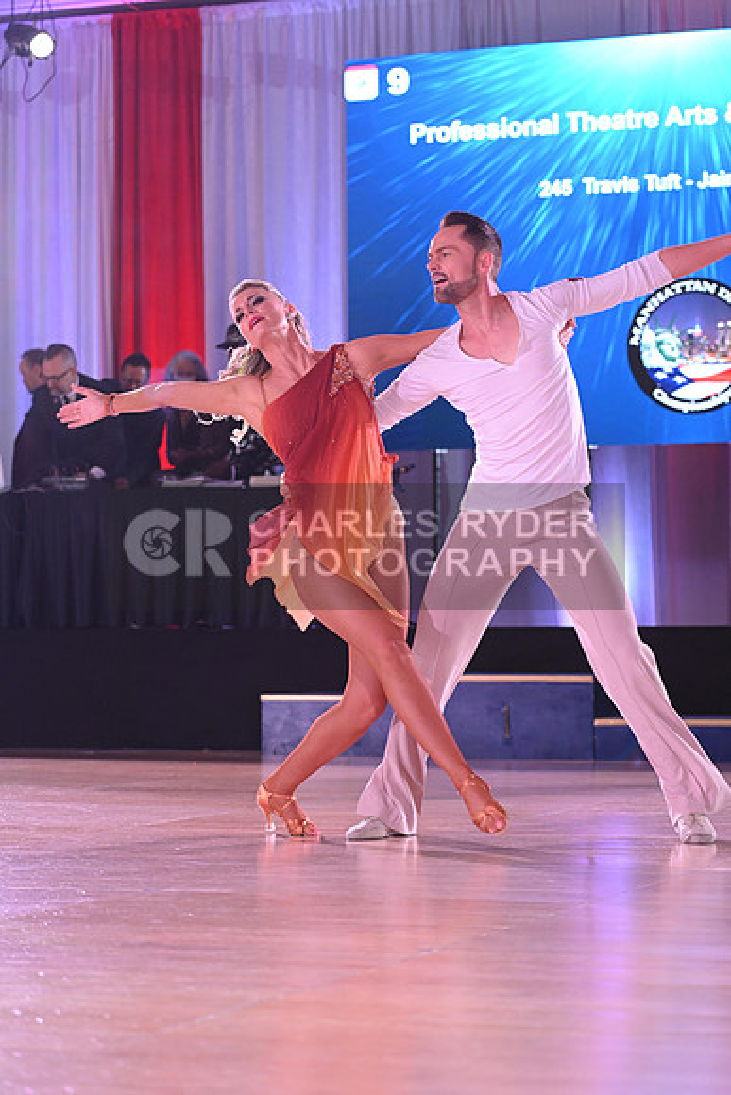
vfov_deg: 21.5
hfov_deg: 14.4
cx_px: 366
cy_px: 548
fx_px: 2892
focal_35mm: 95
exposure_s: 1/200
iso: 1600
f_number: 4.5
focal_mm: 95
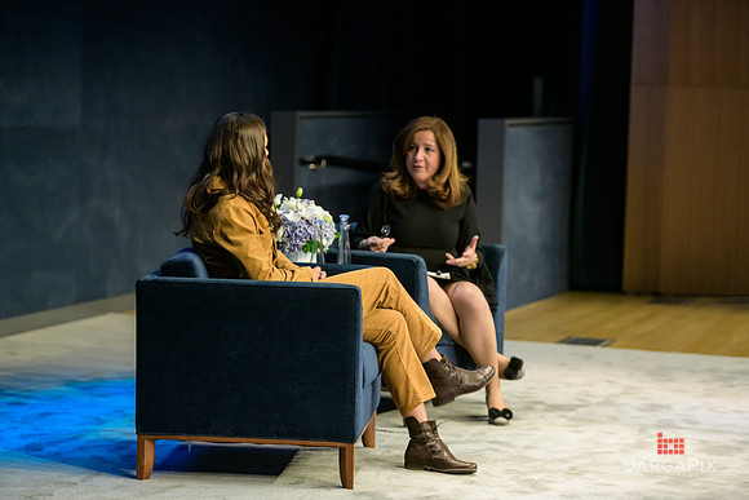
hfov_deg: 19.5
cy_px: 250
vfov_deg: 13.0
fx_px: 2185
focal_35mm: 105
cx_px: 374
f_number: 3.2
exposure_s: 1/200
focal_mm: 105
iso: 1600
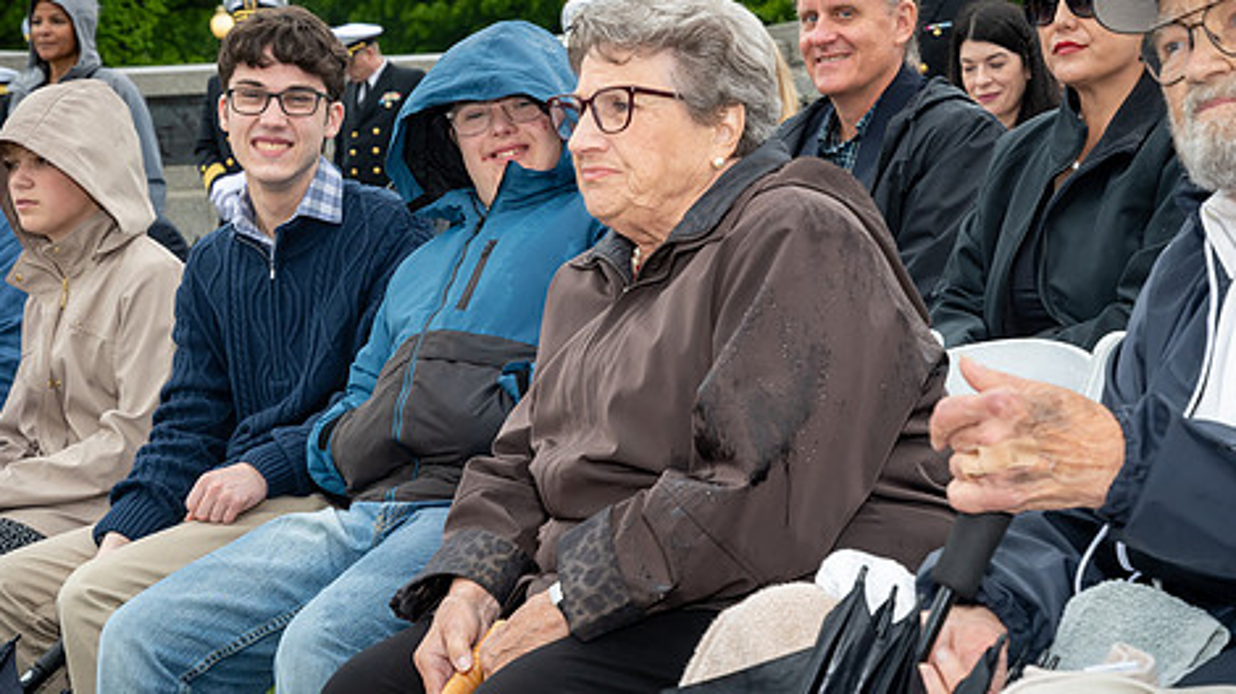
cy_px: 340
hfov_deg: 23.4
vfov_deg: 13.3
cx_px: 622
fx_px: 2981
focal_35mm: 91
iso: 500
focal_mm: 46
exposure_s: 1/250
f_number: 6.3
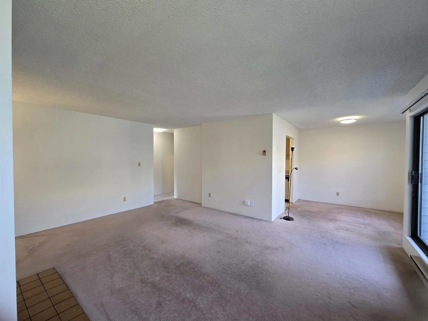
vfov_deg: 89.9
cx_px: 214
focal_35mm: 13
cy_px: 160
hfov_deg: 106.2
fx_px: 161
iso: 100
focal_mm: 2.2
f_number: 2.2
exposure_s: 1/60
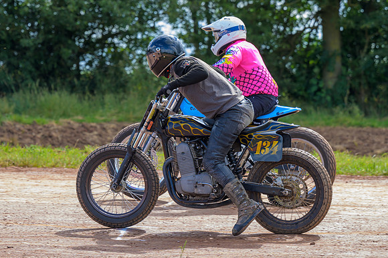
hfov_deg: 7.5
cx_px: 182
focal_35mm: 275
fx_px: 2958
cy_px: 110
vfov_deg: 5.0
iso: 180
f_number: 4
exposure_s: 1/320
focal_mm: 155
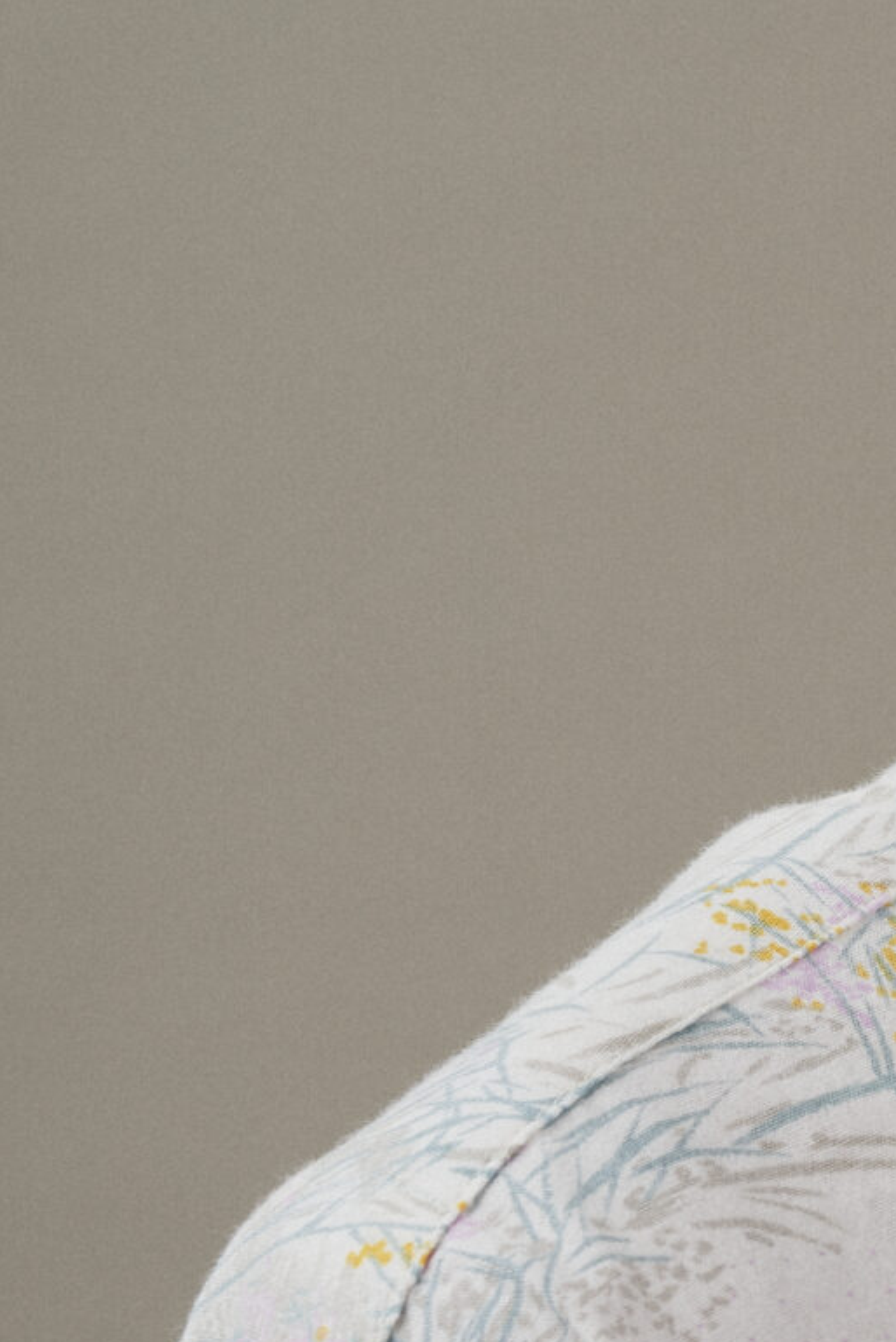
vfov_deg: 7.7
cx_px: 1402
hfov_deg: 5.1
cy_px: 1060
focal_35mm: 266
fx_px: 9921
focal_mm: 80
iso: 200
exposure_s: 1/160
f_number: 11
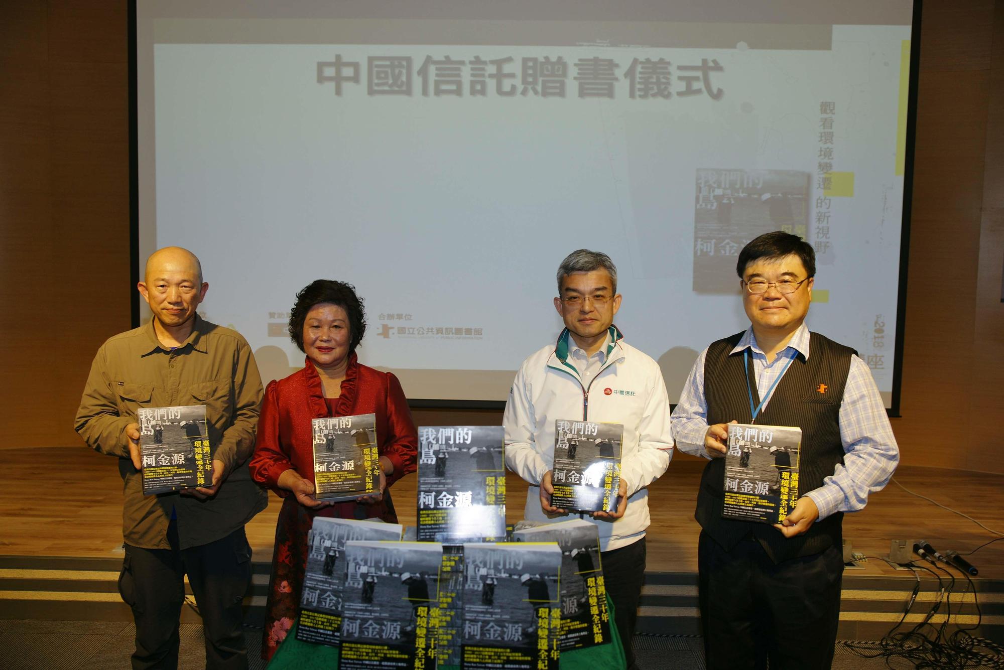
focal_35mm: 30
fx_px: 837
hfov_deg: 61.9
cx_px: 502
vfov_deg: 43.6
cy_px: 335
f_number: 3.5
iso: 200
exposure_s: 1/60
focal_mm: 30
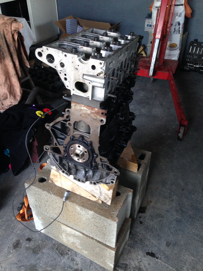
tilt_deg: -35.7
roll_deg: +0.2
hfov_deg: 42.9
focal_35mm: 33
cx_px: 102
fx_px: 258
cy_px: 136
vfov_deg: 55.4
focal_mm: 4.12
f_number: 2.4
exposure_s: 1/20
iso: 200
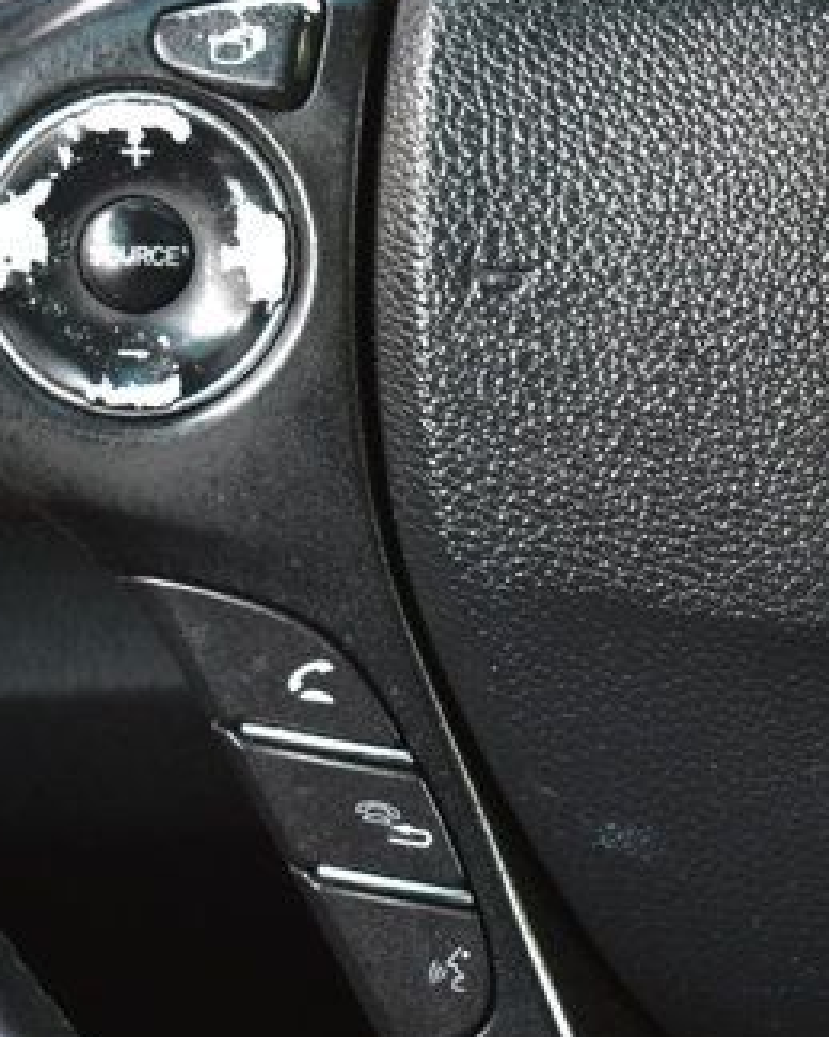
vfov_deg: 10.8
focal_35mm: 178
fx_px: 5462
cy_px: 432
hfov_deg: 8.6
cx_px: 1075
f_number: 7.1
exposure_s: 1/25
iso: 400
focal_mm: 40
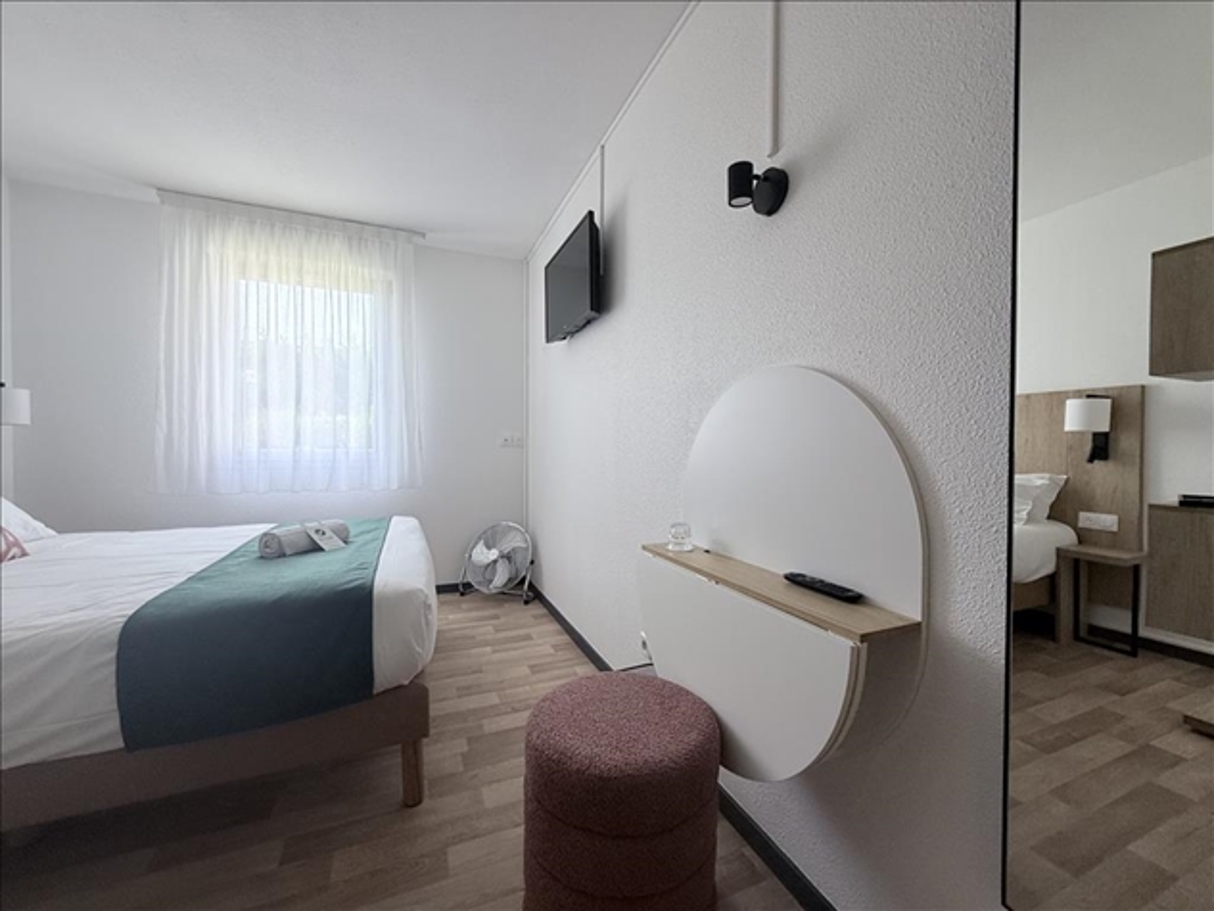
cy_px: 456
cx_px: 607
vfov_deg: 85.7
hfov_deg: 102.1
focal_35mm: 14
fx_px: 491
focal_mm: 2.22
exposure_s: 1/99
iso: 100
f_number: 2.2
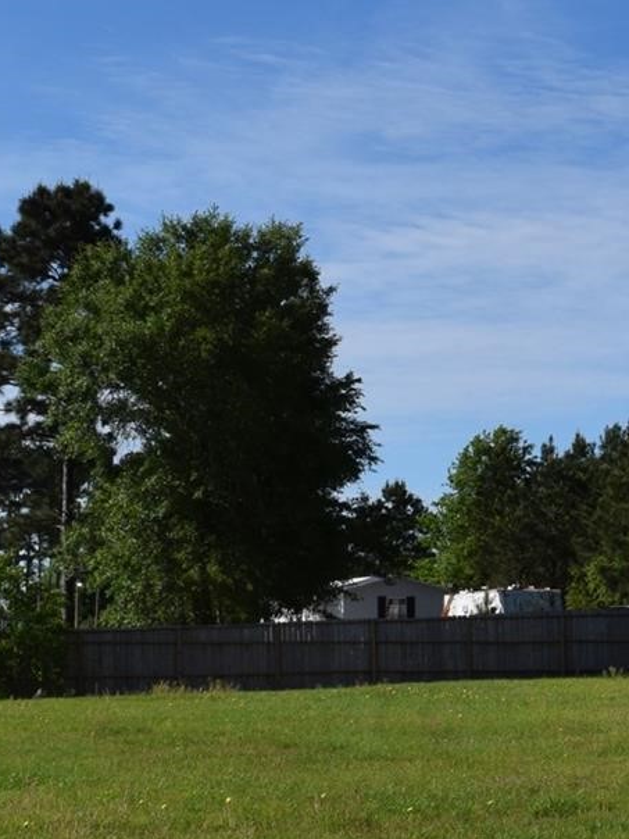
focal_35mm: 88
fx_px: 2132
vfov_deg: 22.2
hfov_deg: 16.0
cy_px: 547
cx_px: 786
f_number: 10
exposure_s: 1/400
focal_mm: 18
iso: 200
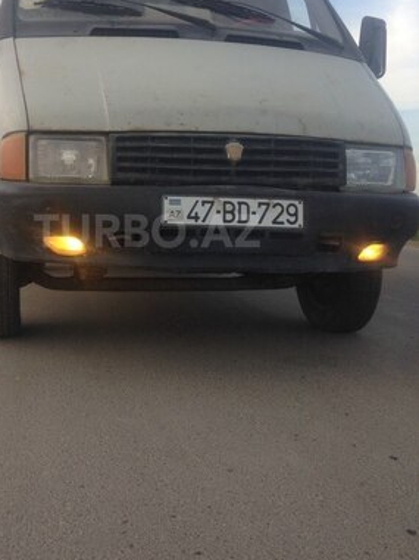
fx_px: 695
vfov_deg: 43.7
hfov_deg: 33.3
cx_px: 147
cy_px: 231
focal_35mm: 43
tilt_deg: +0.4
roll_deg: -1.1
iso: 50
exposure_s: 1/294
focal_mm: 4.12
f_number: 2.4
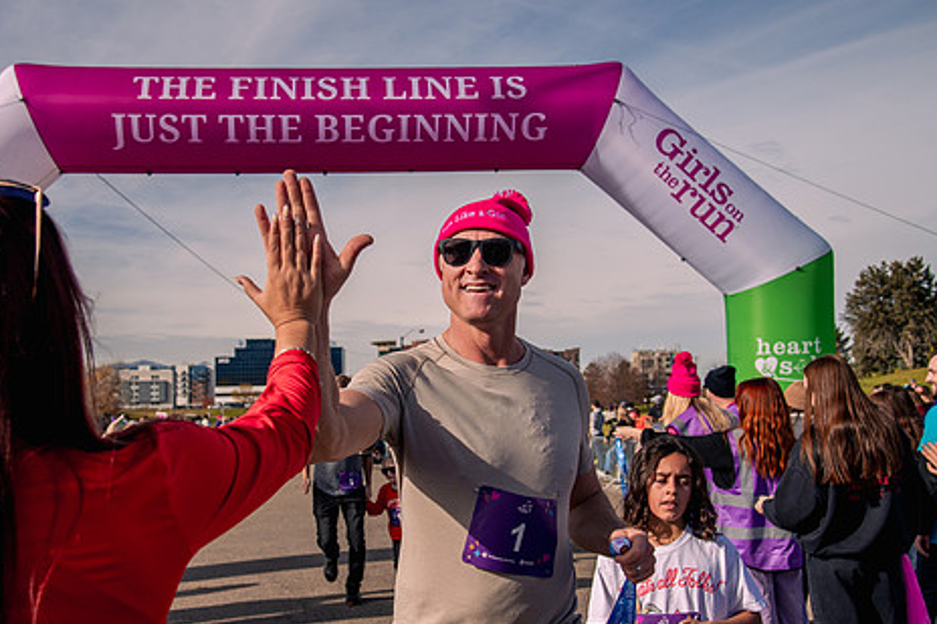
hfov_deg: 48.3
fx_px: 1041
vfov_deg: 33.4
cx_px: 396
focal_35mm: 40
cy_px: 321
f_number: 5.6
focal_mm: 32
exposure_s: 1/2000
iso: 200
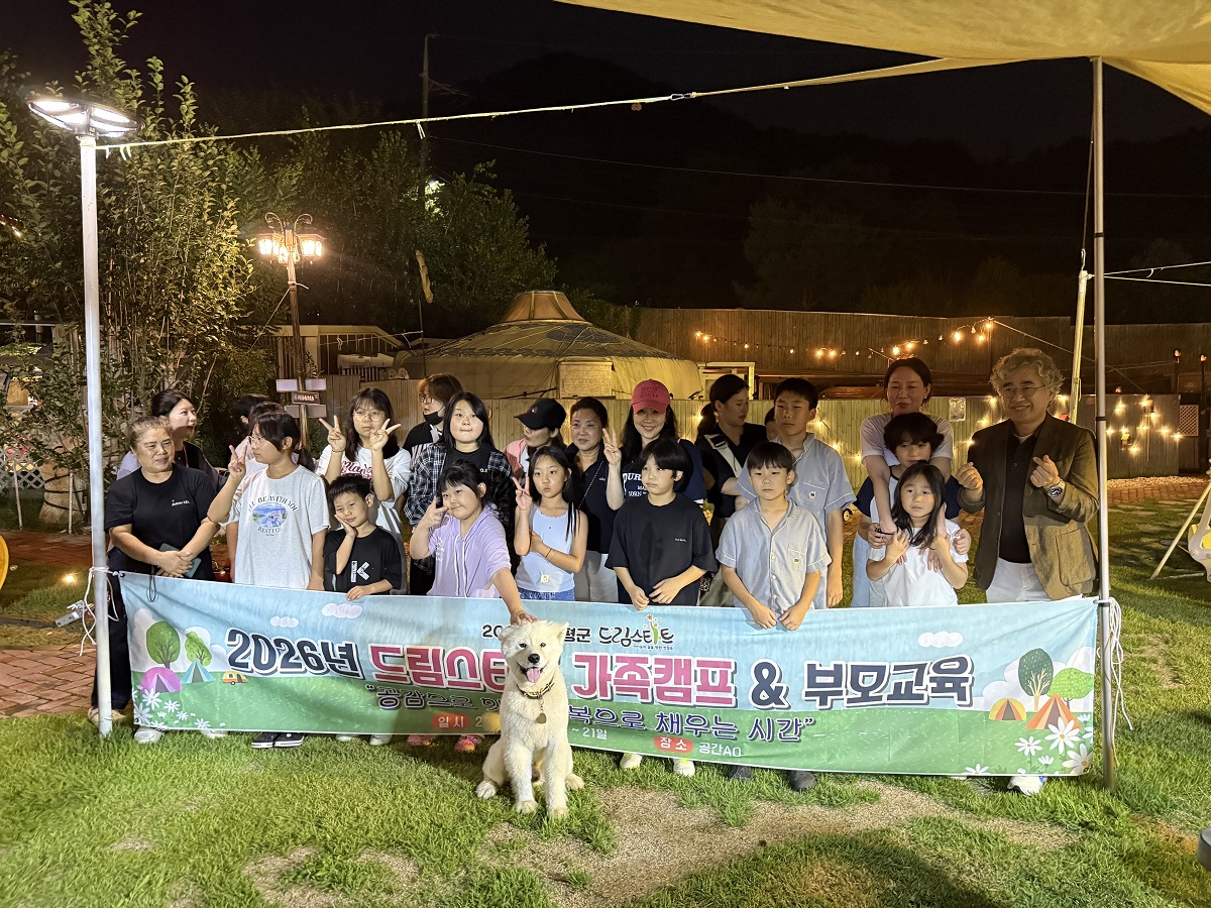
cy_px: 454
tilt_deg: -4.2
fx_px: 840
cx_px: 606
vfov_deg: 56.8
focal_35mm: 24
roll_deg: +0.3
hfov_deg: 71.6
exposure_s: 1/40
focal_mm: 6.76
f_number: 1.78
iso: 1000
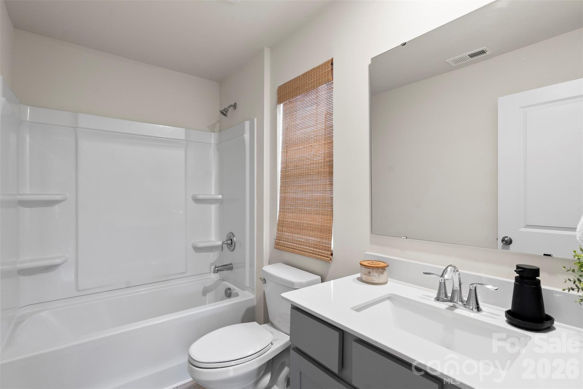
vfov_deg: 73.7
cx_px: 292
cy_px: 194
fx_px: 259
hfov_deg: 96.7
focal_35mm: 16
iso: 640
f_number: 8
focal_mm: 16
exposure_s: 1/6
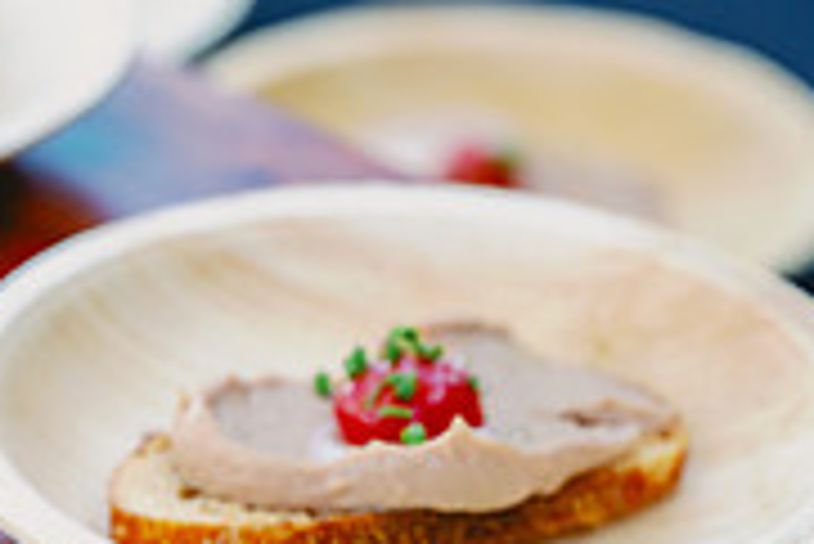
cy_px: 726
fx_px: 5069
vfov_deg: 6.1
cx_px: -274
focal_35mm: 224
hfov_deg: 9.0
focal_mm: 70
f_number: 5.6
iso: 125
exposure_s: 1/125
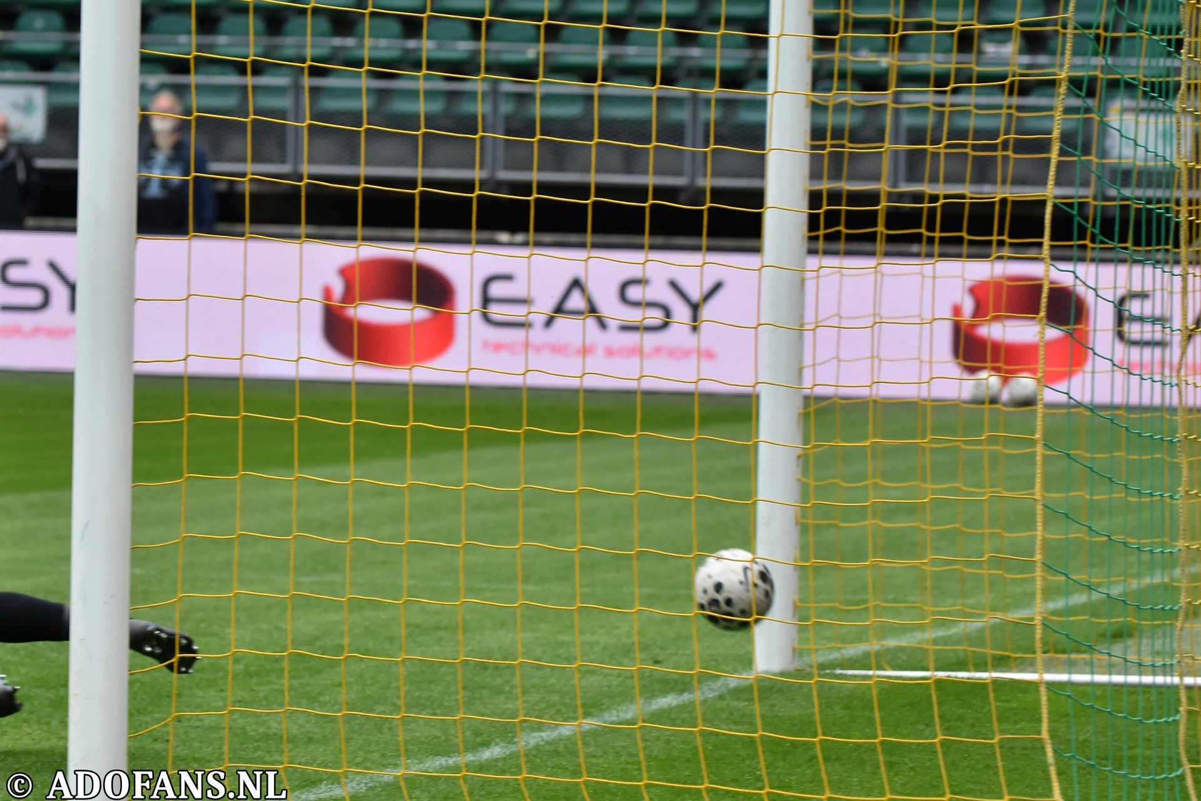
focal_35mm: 165
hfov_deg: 12.5
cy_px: 400
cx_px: 600
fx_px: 5504
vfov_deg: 8.3
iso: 500
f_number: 3.5
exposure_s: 1/1000
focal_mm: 110
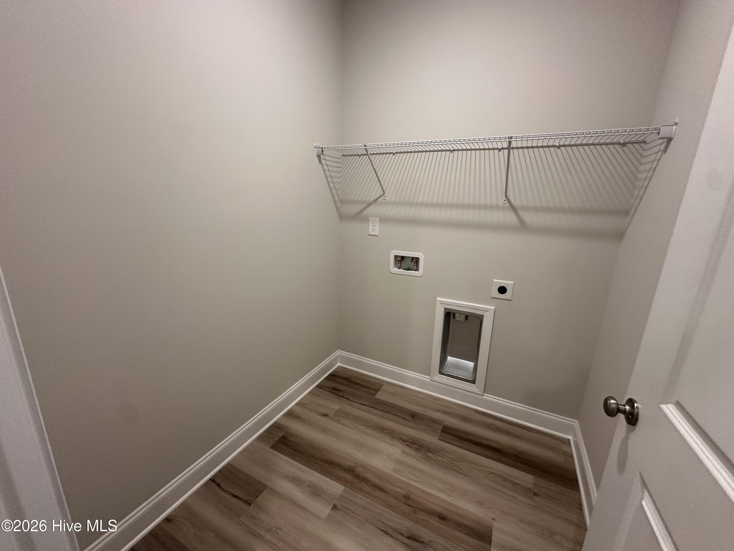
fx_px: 297
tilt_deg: -12.7
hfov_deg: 102.1
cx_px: 367
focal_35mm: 14
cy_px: 276
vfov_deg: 85.7
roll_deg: -1.8
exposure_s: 1/60
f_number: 2.2
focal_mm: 2.22
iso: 200
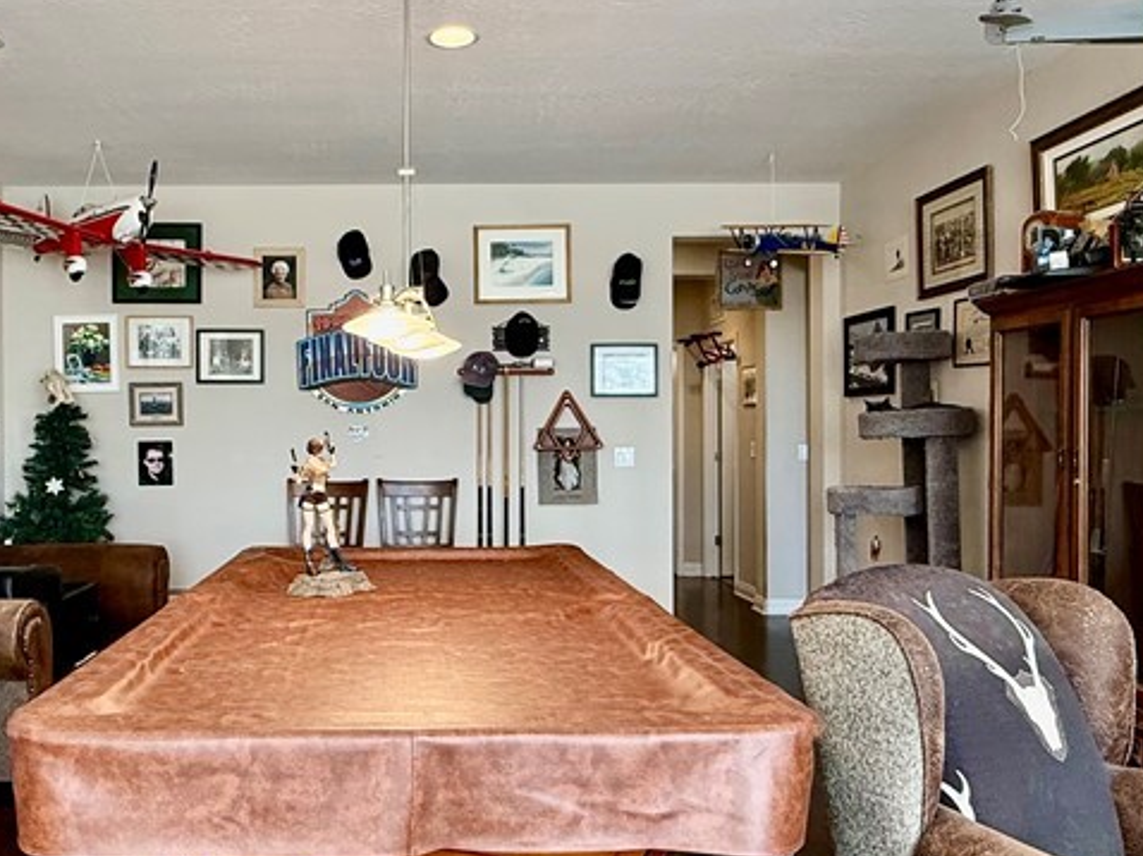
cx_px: 407
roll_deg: +0.2
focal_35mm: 30
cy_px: 430
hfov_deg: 59.0
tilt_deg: +0.3
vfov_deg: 46.8
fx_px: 990
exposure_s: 1/120
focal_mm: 2.22
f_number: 2.2
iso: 250
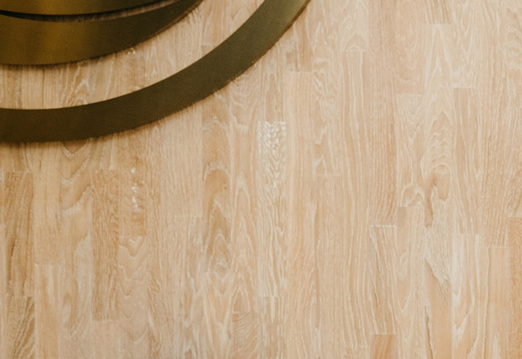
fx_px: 2123
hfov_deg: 12.5
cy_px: 252
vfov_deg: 9.7
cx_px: 1012
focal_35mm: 145
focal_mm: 34
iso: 160
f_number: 3.2
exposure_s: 1/160
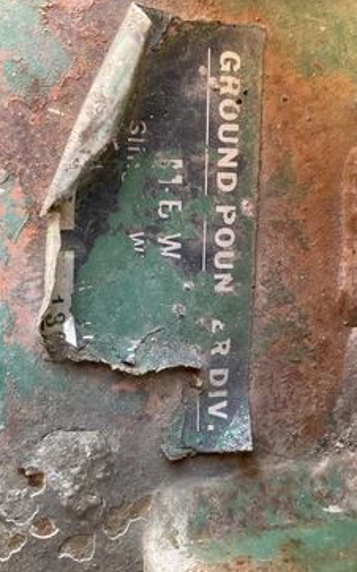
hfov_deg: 37.2
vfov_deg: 56.7
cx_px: 169
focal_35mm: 34
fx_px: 530
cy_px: 283
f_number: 1.8
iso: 50
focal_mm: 3
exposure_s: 1/122
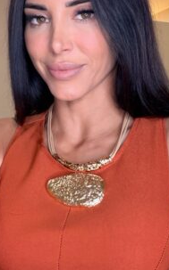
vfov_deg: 47.2
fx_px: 310
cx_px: 72
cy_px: 135
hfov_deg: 30.5
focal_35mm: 42
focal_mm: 2.71
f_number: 1.9
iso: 64
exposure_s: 1/56
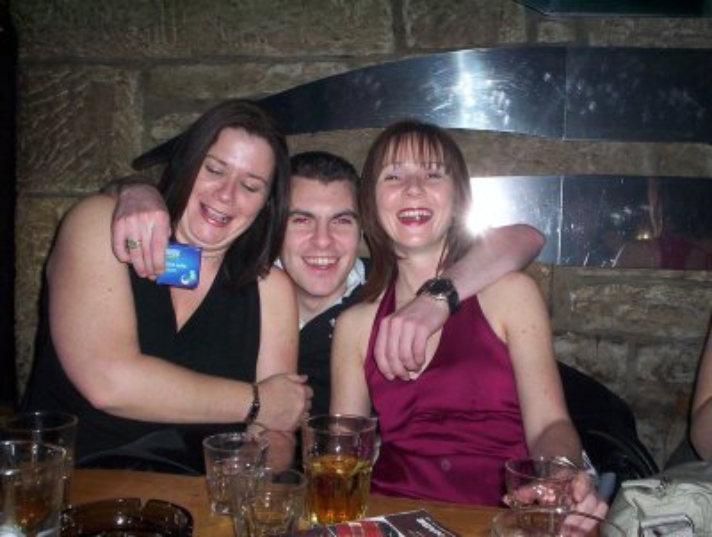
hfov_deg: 48.9
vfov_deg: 37.9
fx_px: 783
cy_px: 268
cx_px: 356
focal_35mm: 38
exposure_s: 1/60
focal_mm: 4.99
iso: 140
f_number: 4.5
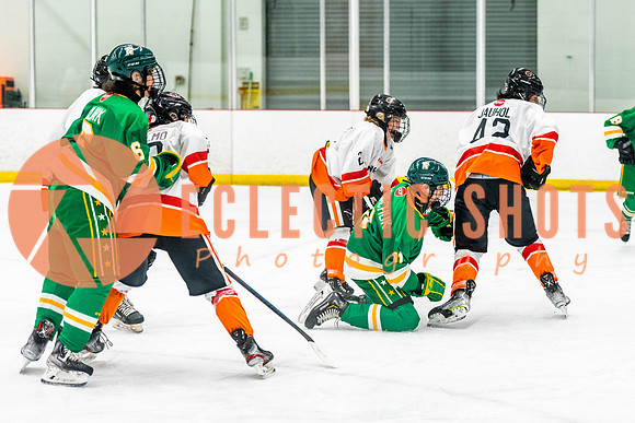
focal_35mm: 116
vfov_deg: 11.8
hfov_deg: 17.6
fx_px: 2045
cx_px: 403
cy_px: 211
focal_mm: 90
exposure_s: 1/640
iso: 2000
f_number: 2.8
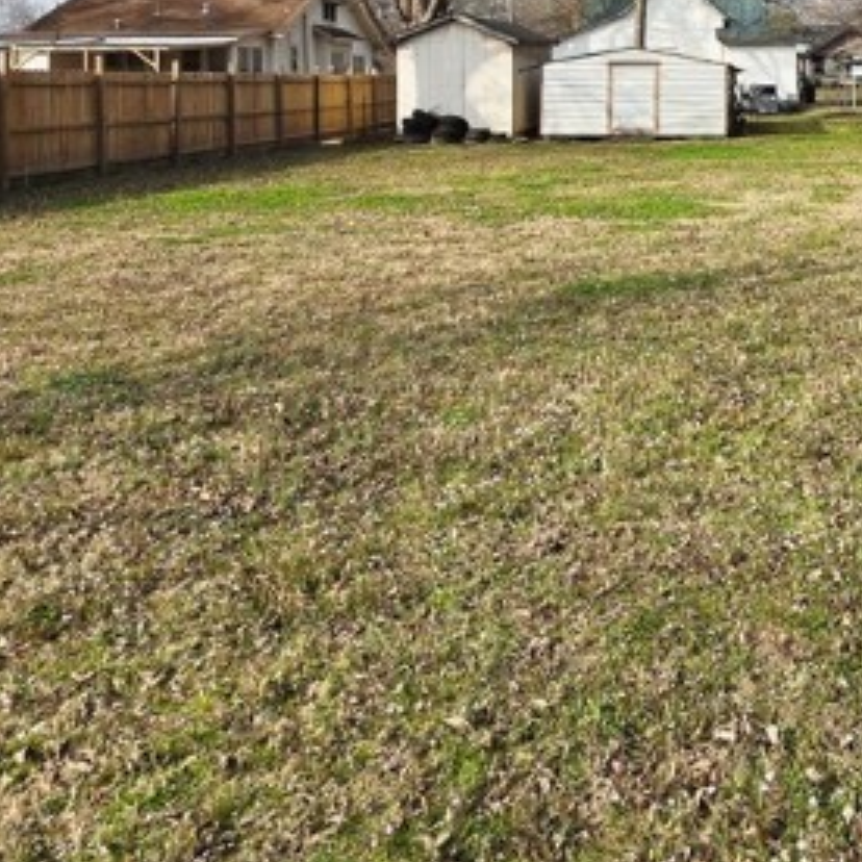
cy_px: 84
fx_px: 902
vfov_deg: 46.1
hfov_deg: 45.7
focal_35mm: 32
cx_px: 793
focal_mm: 2.2
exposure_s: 1/2000
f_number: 2.2
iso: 50
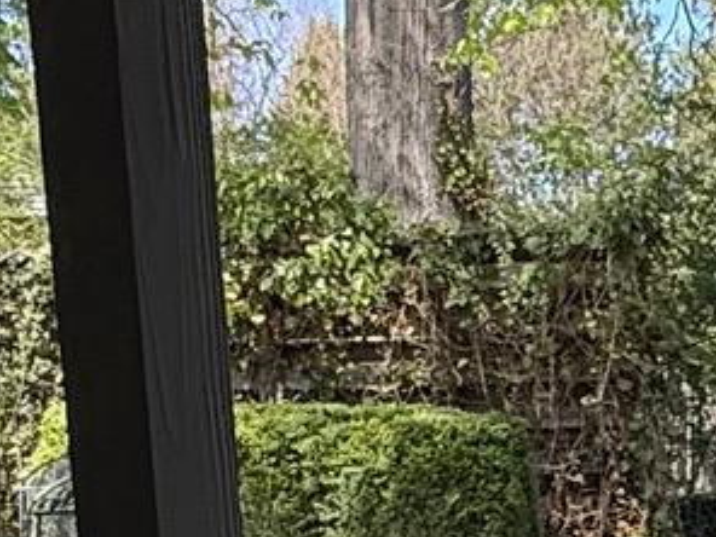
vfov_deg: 13.7
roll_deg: +1.2
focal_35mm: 97
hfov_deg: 19.2
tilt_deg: -12.7
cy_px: 953
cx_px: 835
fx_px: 2006
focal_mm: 2.22
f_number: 2.2
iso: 64
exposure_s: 1/502
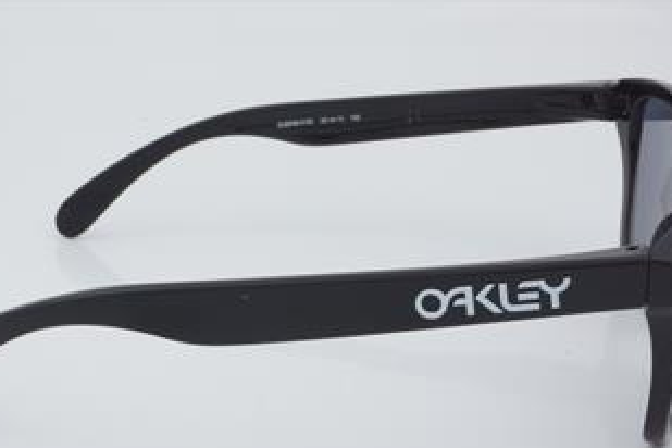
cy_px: 283
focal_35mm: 97
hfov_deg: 21.0
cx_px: 304
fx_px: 1811
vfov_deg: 14.1
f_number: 32
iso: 100
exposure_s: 1/3
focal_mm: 50
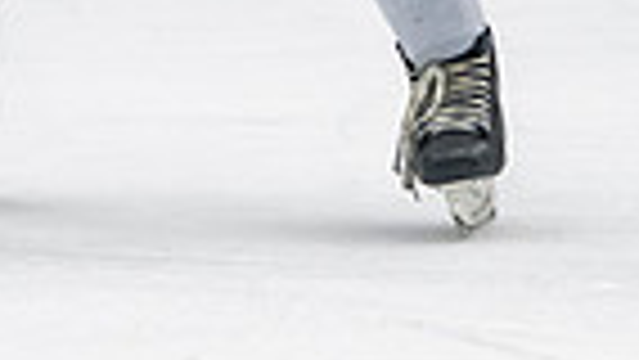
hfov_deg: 2.6
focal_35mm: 834
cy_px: -470
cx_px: 81
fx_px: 14136
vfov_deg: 1.5
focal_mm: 140
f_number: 3.2
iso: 2000
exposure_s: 1/640
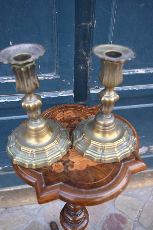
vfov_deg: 57.2
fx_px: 210
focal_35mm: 33
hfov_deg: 40.0
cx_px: 76
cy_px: 115
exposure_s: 1/250
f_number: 4
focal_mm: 22
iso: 320
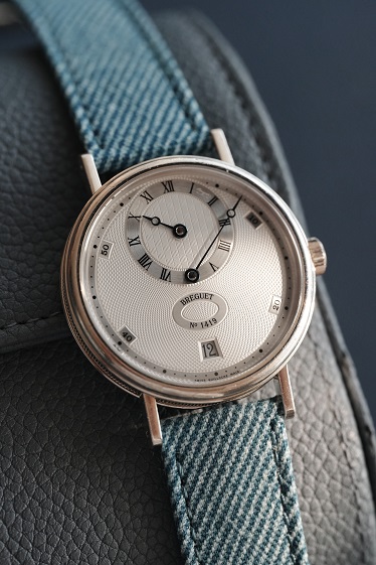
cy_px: 282
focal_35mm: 105
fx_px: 1645
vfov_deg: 19.5
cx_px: 188
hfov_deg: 13.0
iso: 2500
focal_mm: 105
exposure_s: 1/250
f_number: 5.6
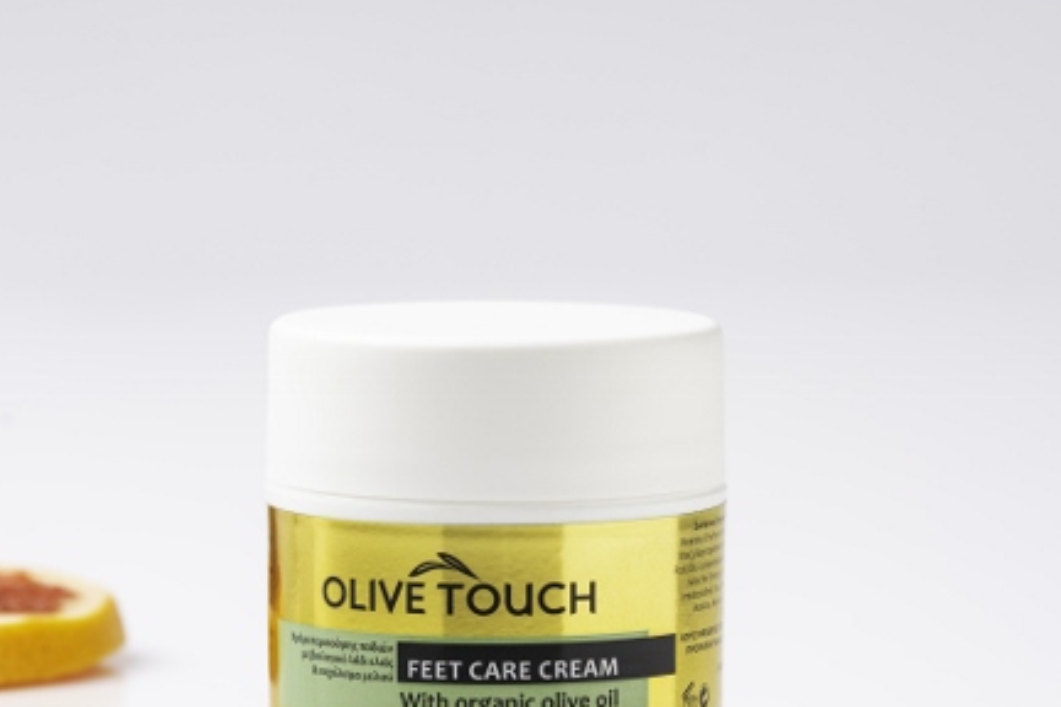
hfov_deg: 8.5
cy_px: 641
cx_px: 474
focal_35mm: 241
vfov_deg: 5.7
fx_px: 7102
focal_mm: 130
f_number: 9
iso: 100
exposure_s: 1/800
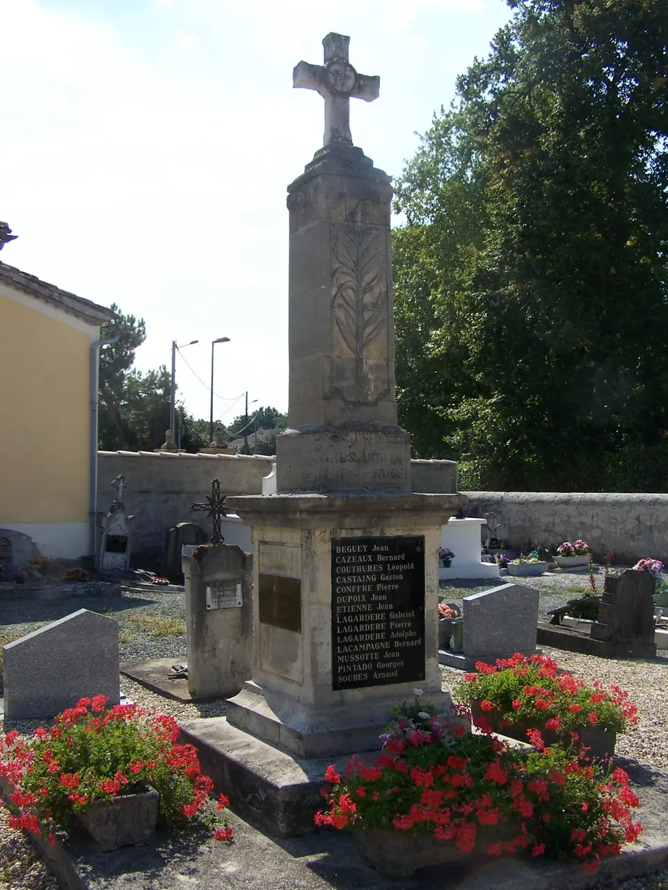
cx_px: 334
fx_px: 978
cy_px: 445
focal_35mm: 38
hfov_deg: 37.7
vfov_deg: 49.0
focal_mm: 6.3
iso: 80
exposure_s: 1/1000
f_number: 4
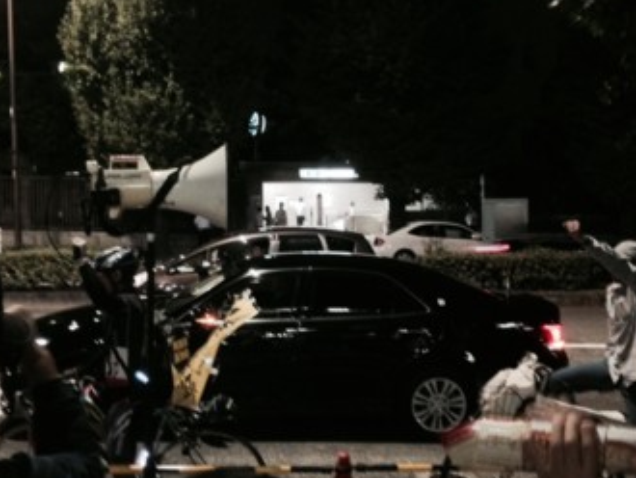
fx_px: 827
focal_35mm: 45
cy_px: 245
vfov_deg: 32.2
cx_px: 320
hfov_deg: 42.0
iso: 800
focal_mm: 4.12
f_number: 2.4
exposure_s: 1/15
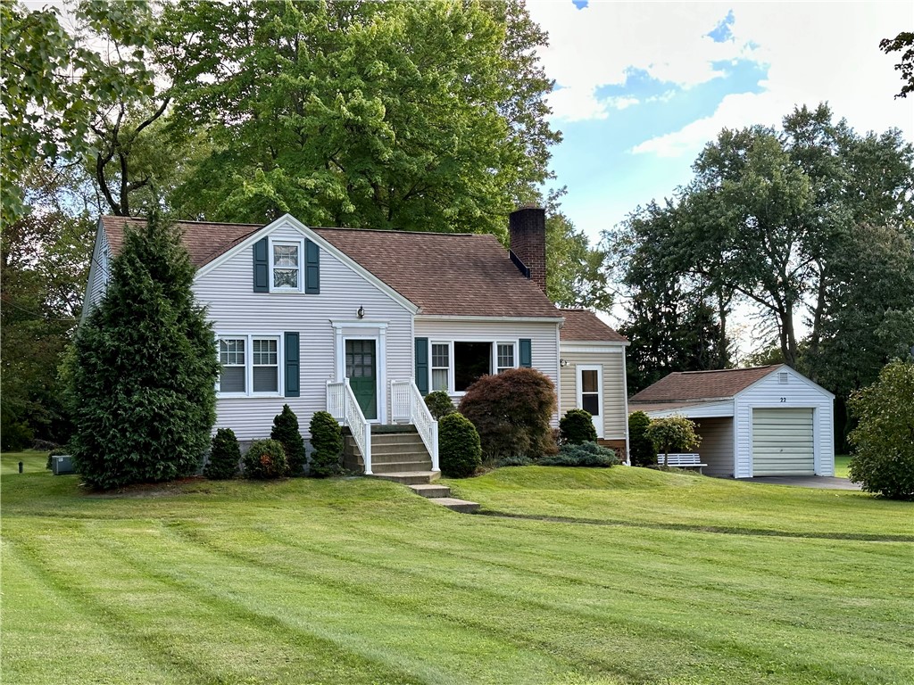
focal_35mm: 48
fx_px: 1267
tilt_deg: +2.6
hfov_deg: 39.7
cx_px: 457
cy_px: 342
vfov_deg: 30.3
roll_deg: +1.4
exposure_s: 1/415
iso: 64
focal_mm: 6.86
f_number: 1.78
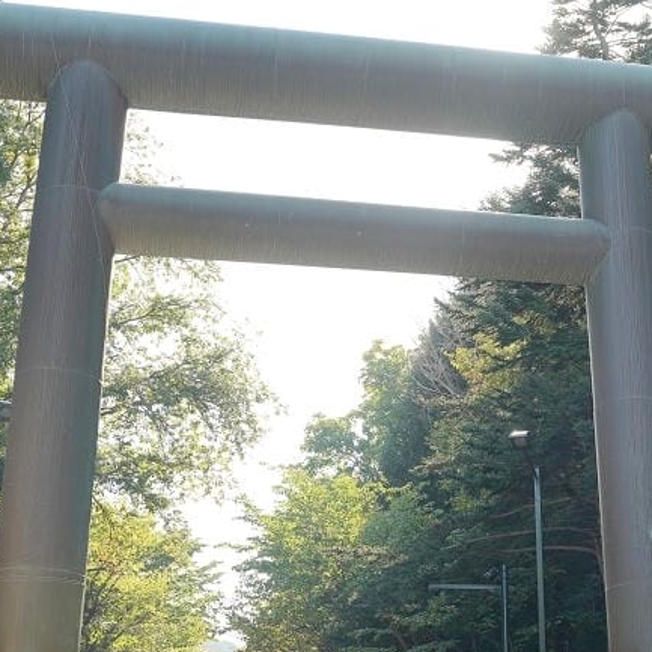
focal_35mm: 66
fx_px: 1406
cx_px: 523
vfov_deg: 26.1
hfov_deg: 25.6
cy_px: 357
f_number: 5
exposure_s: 1/100
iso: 100
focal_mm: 28
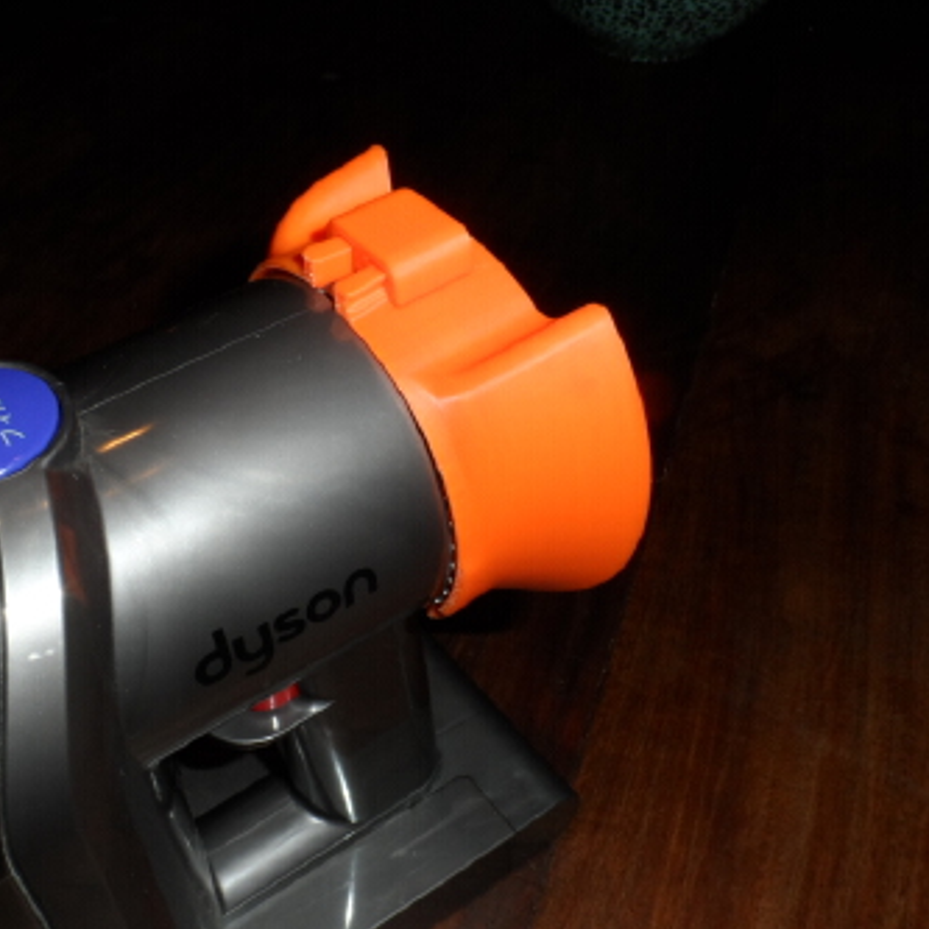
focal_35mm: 34
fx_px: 1032
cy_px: 555
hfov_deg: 48.0
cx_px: 350
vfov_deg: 48.2
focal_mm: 4
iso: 100
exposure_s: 1/30
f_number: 7.2
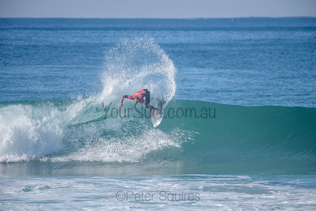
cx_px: 158
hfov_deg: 4.1
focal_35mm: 500
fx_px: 4390
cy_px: 106
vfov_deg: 2.8
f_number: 5.6
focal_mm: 500
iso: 160
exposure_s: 1/1600
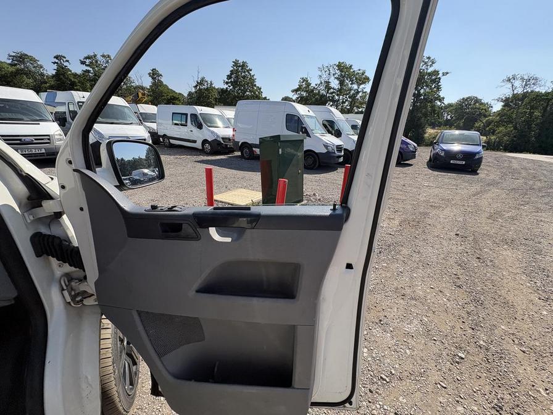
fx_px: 224
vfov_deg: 85.7
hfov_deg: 102.1
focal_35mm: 14
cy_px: 208
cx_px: 276
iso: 40
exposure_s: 1/932
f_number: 2.2
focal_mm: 2.22
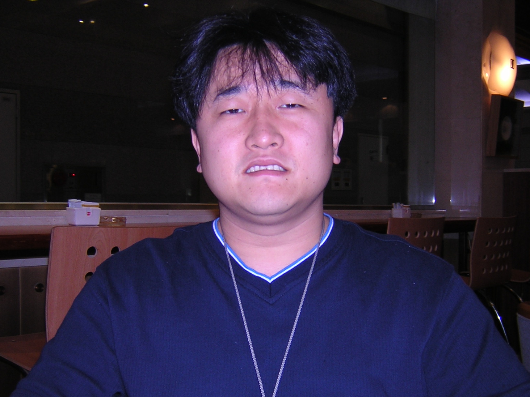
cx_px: 270
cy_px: 217
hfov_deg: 40.4
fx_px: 720
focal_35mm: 47
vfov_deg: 30.9
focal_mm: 5.6
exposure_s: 1/60.1
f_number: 2.8
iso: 100
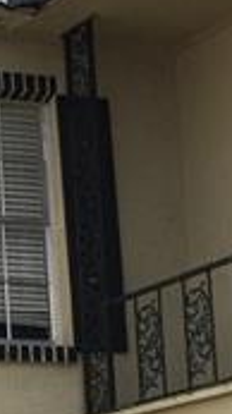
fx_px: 1535
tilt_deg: +8.8
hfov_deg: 8.0
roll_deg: +1.3
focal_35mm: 140
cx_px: -320
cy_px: 467
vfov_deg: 14.9
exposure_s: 1/1582
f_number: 2.2
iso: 32
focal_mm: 4.15
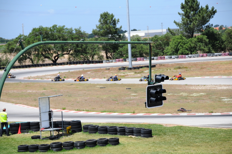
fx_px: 1014
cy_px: 77
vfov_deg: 8.7
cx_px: 116
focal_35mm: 158
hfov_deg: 13.1
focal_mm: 105
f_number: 5.3
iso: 400
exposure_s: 1/1600
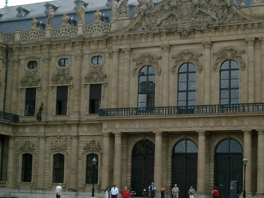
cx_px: 169
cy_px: 115
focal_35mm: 72
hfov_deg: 26.9
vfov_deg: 20.4
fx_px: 549
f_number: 5
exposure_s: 1/400
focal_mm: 7.6
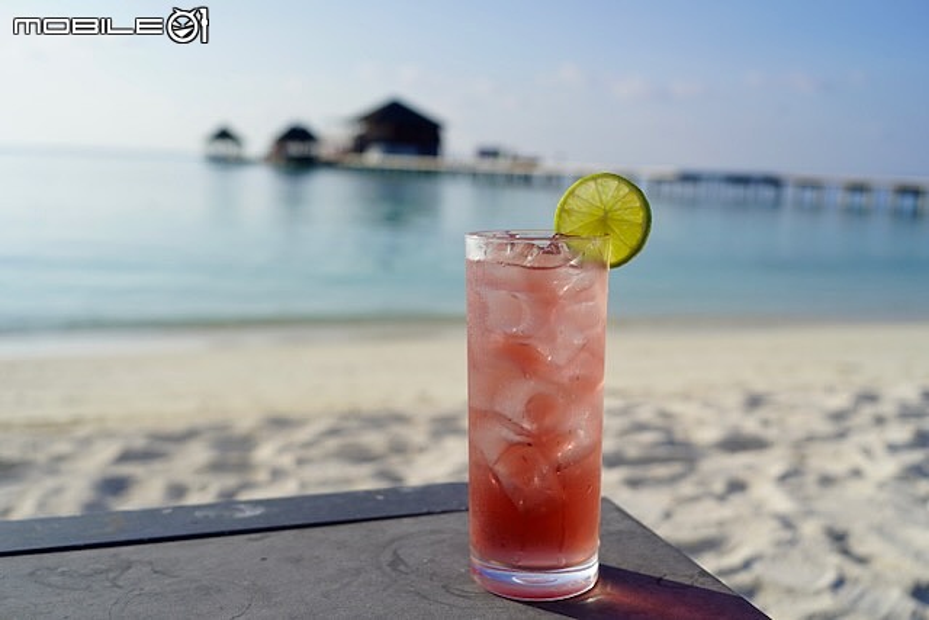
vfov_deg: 36.0
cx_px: 464
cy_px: 310
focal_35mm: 37
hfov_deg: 51.9
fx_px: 955
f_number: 5.6
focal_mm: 37
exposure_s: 1/800
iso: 100
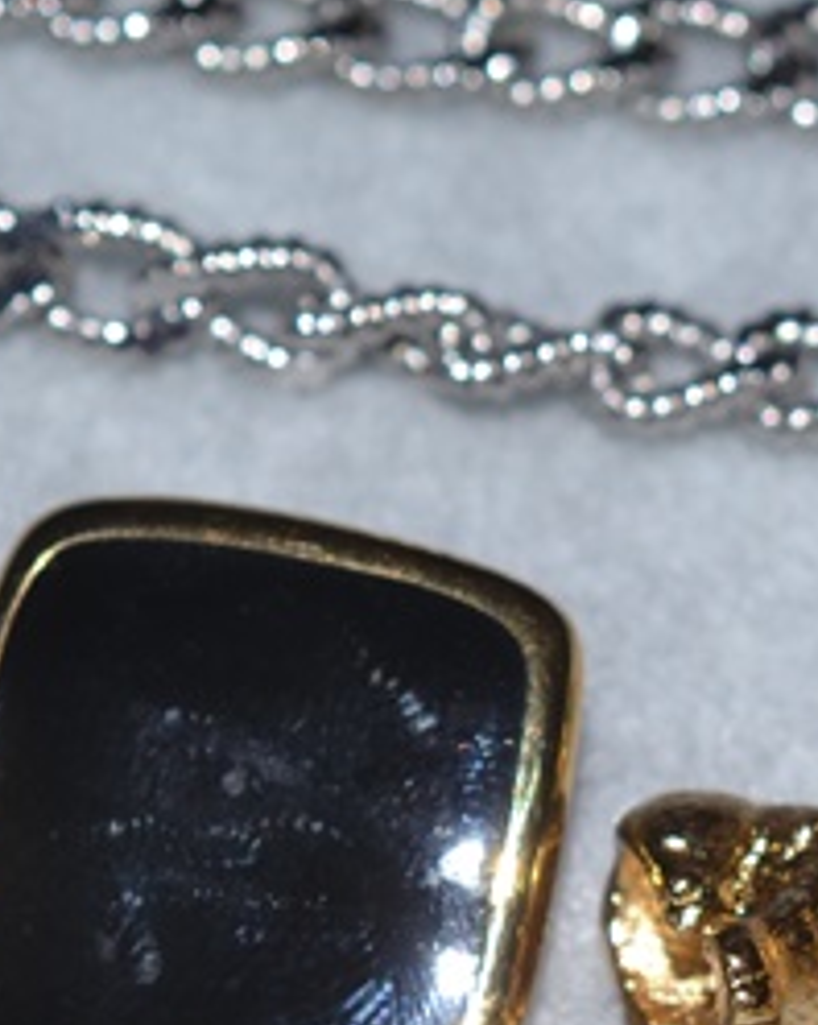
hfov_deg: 6.7
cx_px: 1078
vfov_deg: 8.4
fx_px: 6878
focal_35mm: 227
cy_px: 1271
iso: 100
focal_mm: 40
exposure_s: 1/60
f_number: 8
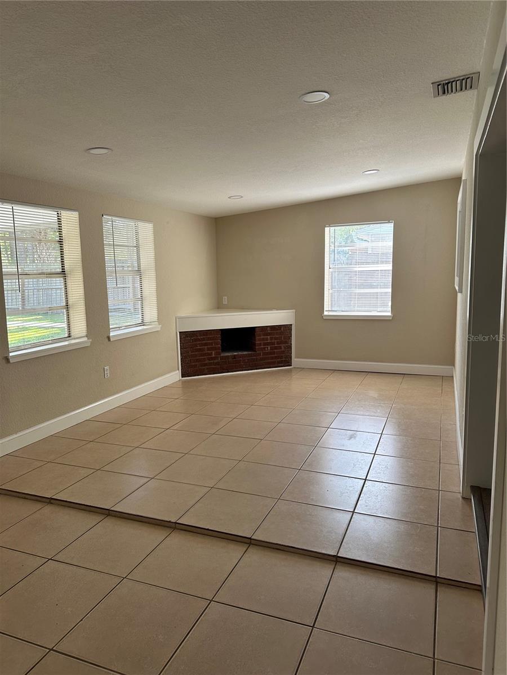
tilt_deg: -7.8
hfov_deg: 56.8
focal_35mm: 24
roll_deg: +0.6
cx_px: 254
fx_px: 469
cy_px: 338
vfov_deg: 71.6
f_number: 1.78
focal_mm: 6.86
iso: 80
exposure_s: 1/166
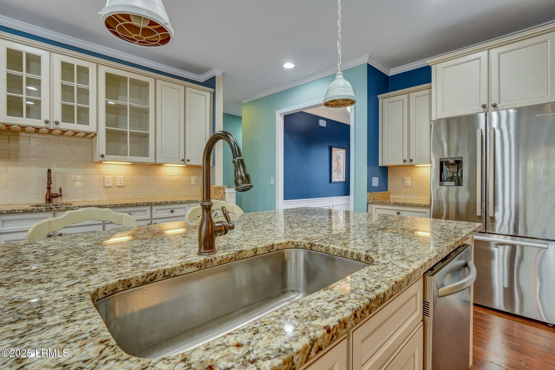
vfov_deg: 68.9
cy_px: 185
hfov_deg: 91.6
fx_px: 270
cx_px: 278
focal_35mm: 18
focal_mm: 17.5
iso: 320
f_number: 9
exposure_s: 1/10
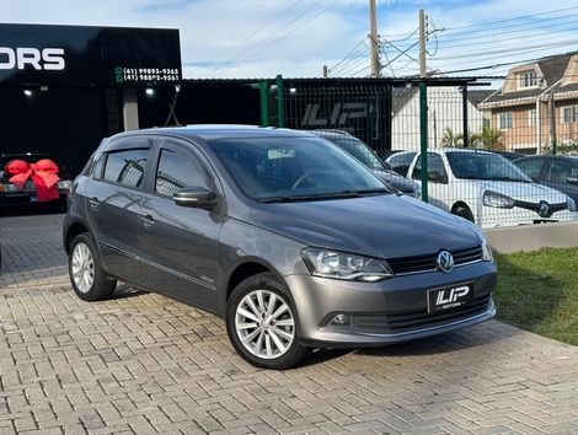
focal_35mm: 48
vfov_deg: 30.3
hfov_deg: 39.6
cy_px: 218
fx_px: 803
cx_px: 289
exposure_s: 1/1376
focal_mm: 6.86
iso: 64
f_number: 1.78
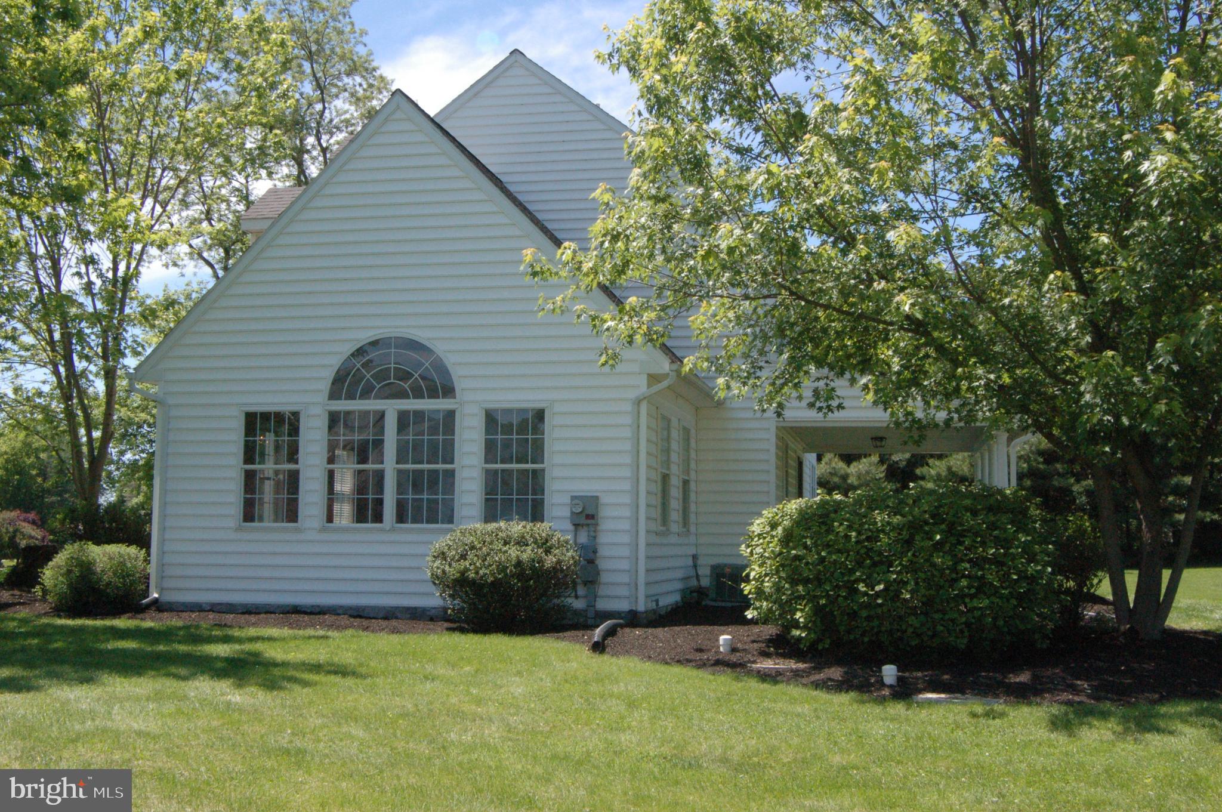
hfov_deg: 49.6
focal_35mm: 39
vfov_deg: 34.1
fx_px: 1322
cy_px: 406
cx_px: 611
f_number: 18
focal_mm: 26
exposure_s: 1/250
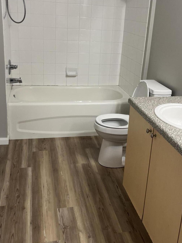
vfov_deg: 47.7
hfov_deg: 36.8
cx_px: 101
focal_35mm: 39
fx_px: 273
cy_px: 102
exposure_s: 1/120
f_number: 1.6
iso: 100
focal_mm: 5.1
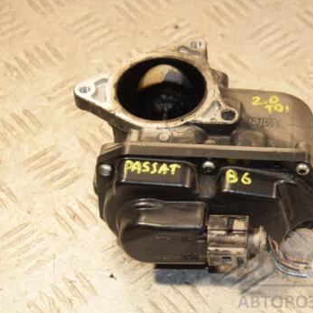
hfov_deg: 15.2
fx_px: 1166
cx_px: 221
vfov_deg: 15.3
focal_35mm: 114
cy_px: 145
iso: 800
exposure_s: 1/200
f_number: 5.6
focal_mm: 52
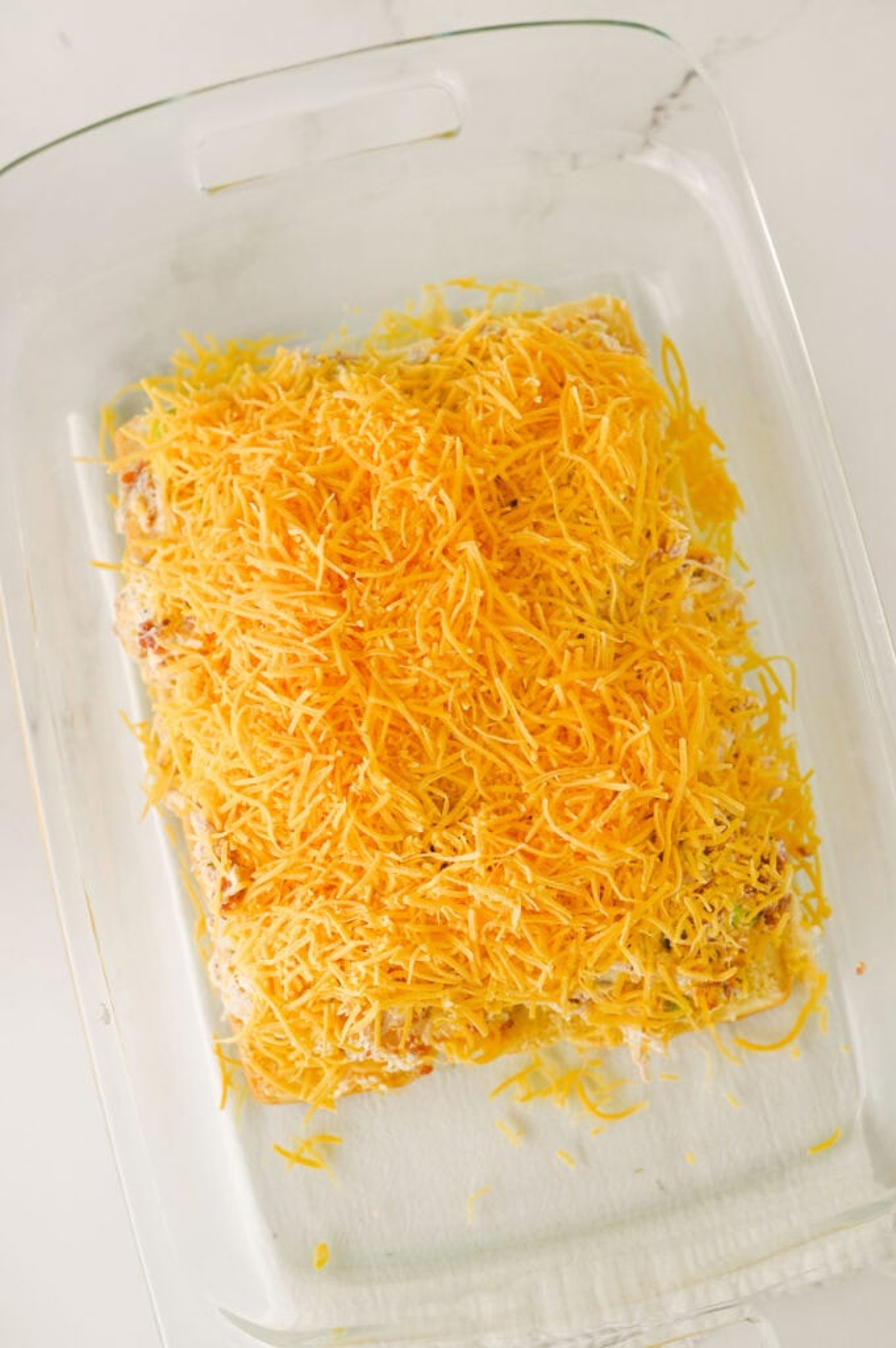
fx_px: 1870
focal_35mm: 50
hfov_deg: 26.9
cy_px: 674
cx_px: 448
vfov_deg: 39.6
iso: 160
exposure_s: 1/160
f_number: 5
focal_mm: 50
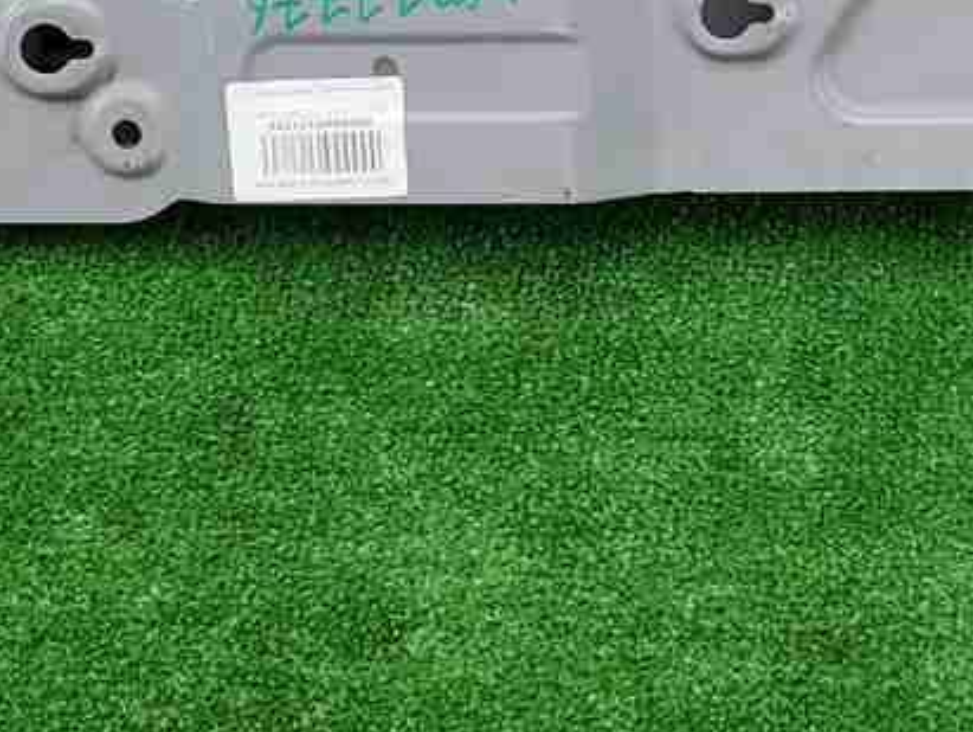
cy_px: -220
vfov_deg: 15.5
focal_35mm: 91
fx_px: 2560
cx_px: 1127
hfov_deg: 20.3
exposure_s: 1/50
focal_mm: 5.4
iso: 145
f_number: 1.8
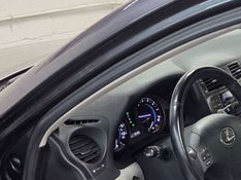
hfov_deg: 28.8
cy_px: 210
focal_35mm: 63
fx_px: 438
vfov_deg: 21.7
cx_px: 240
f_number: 1.7
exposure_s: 1/120
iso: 320
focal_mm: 6.3
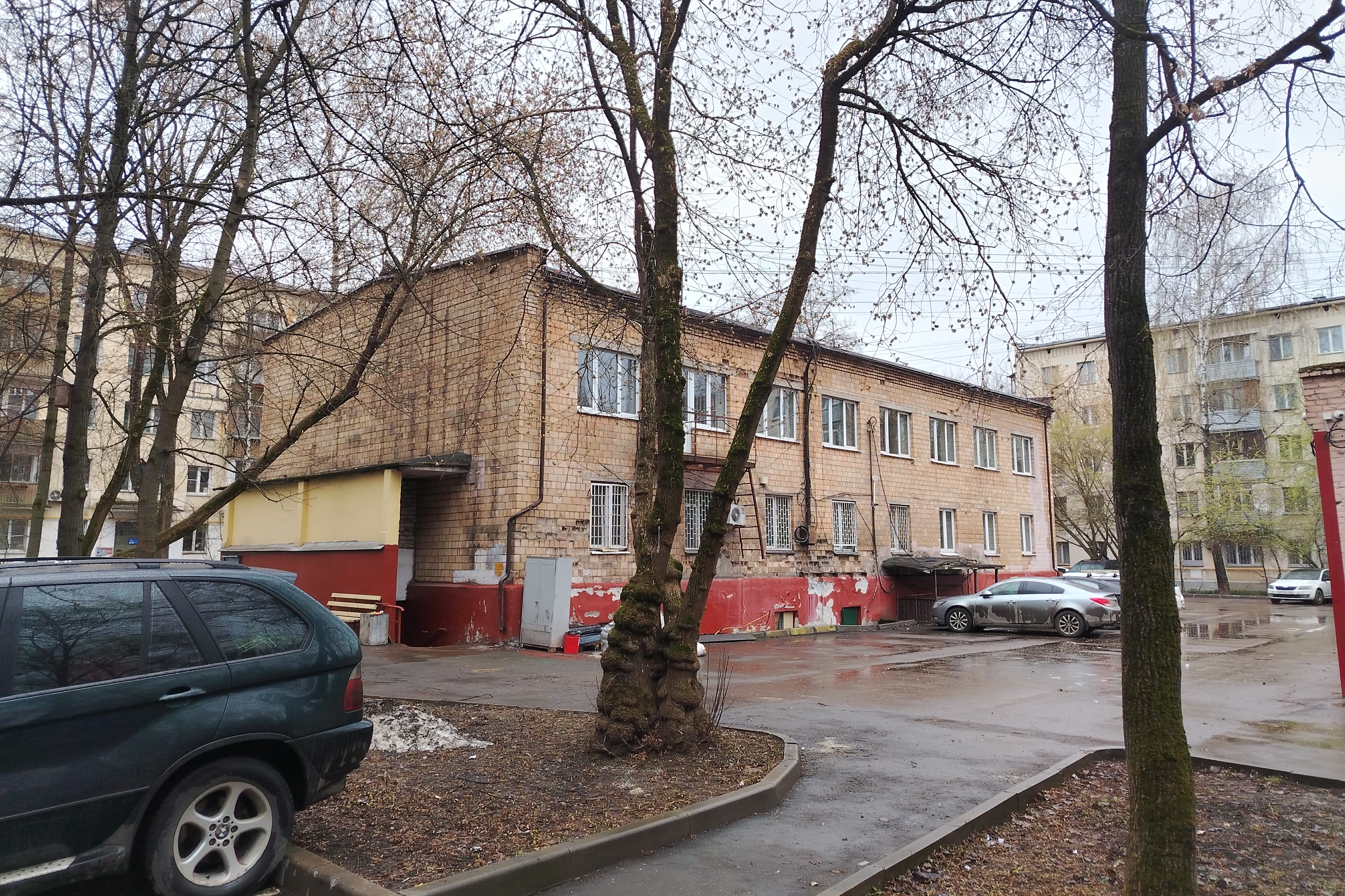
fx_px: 934
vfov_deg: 51.3
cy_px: 434
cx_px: 672
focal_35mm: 25
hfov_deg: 71.5
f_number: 1.75
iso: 100
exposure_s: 1/185
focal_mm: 5.25
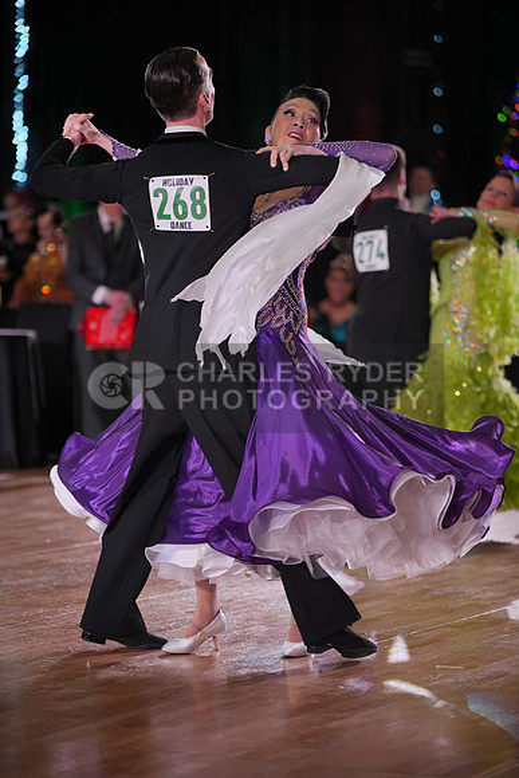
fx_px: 2788
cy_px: 389
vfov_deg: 15.9
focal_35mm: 129
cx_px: 260
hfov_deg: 10.6
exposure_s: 1/500
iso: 640
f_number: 2.8
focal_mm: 129
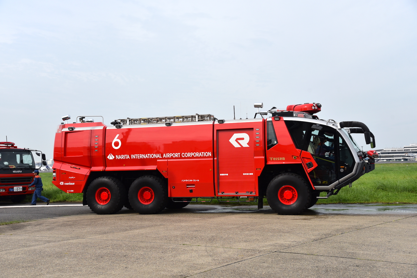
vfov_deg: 28.1
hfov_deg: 41.1
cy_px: 139
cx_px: 208
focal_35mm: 48
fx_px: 556
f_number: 6.3
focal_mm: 48
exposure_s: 1/1600
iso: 400
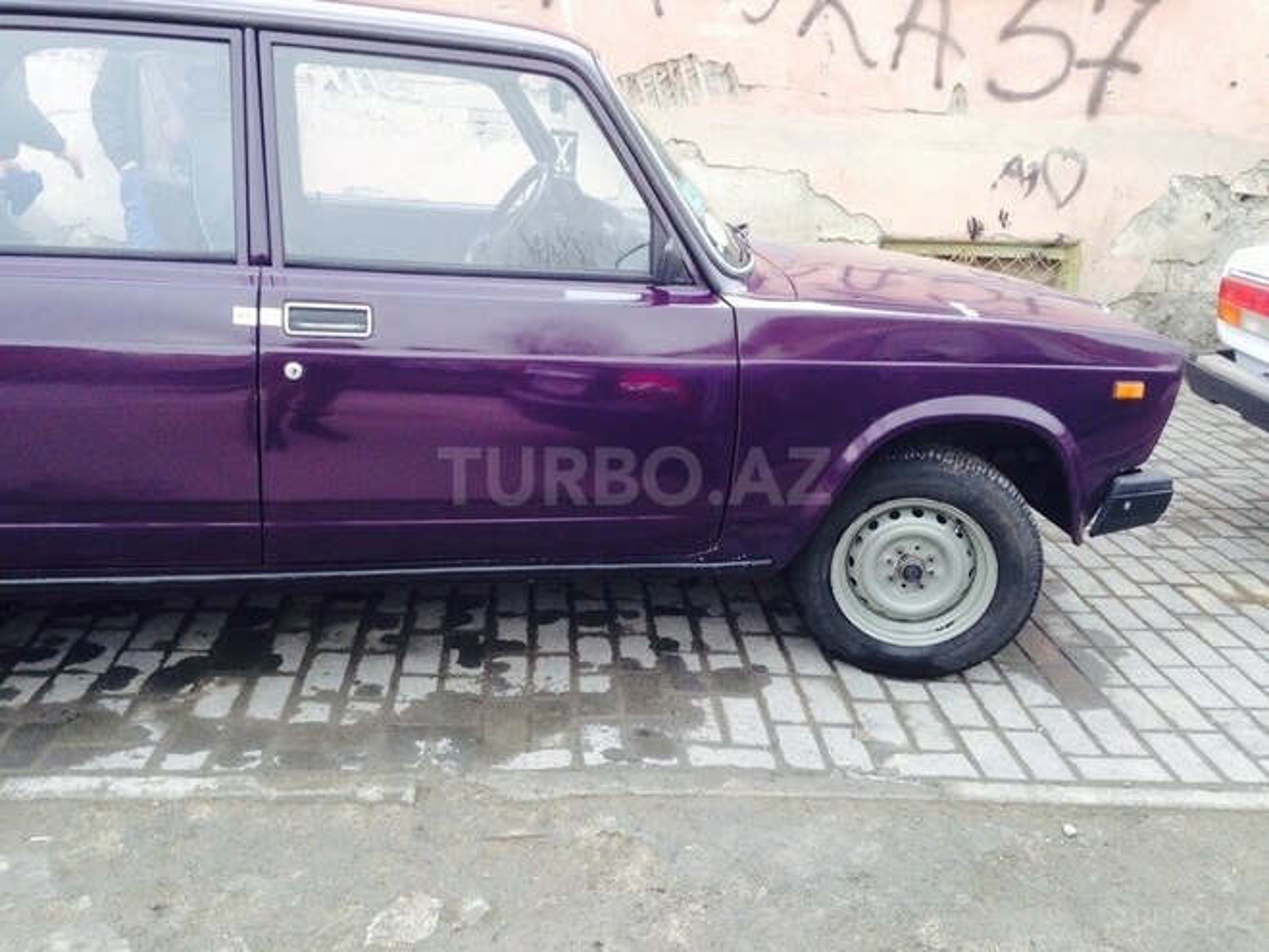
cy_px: 476
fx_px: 1210
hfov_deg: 55.4
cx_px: 634
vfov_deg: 42.9
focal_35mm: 33
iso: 80
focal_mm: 4.12
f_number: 2.4
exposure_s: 1/120
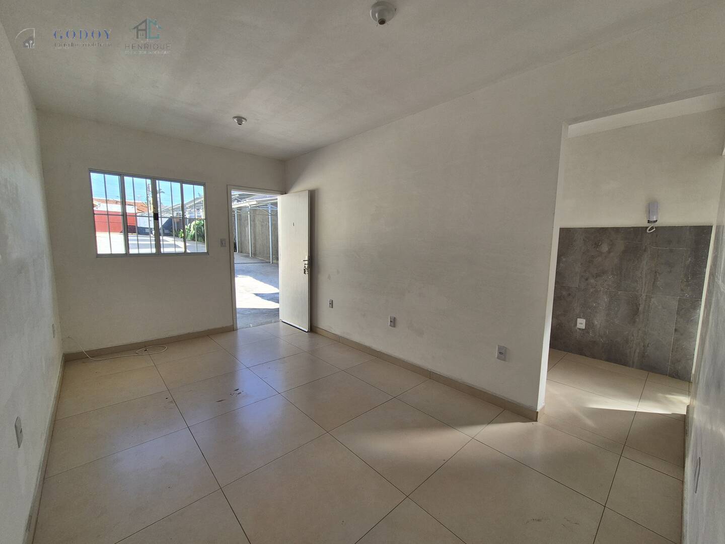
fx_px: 272
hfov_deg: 106.2
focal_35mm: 13
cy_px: 272
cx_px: 362
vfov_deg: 89.9
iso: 50
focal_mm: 2.2
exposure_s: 1/322
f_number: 2.2
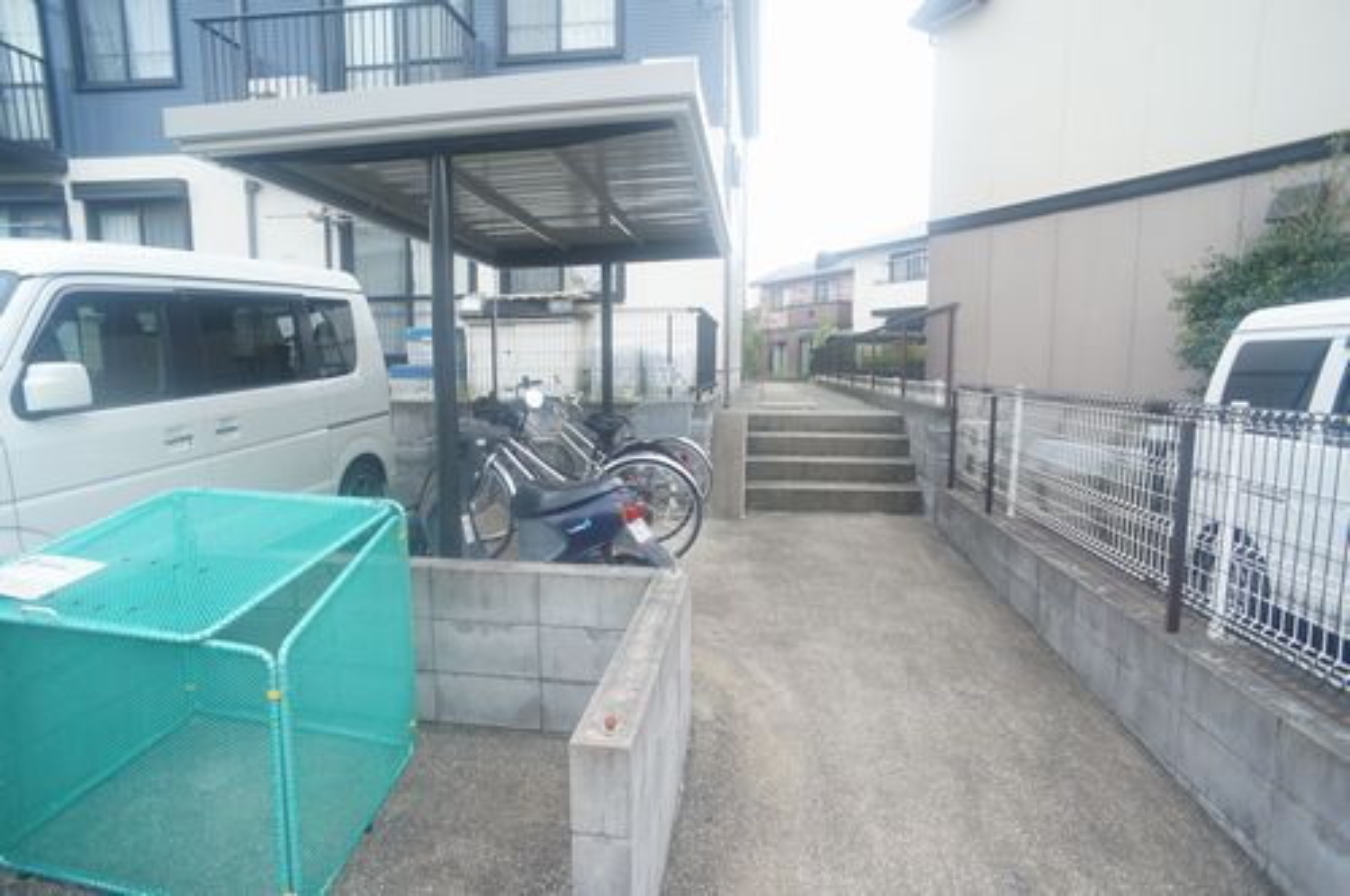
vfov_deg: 53.0
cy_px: 448
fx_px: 899
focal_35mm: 24
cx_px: 675
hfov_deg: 73.8
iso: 160
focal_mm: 16
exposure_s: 1/60
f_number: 4
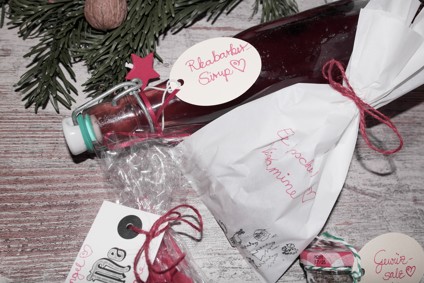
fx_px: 389
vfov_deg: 40.0
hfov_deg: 57.2
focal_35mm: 33
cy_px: 142
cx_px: 212
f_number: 5.6
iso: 200
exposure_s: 1/40
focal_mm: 22
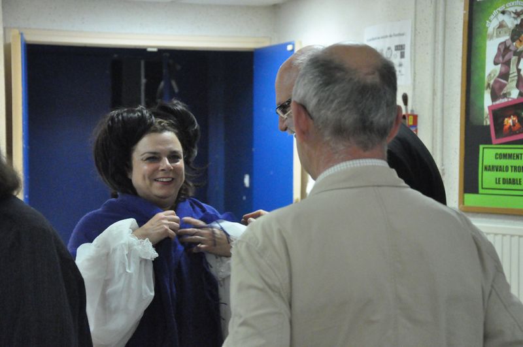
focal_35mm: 87
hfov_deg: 23.4
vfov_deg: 15.7
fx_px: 1262
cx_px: 262
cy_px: 174
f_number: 5
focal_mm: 58
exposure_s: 1/100
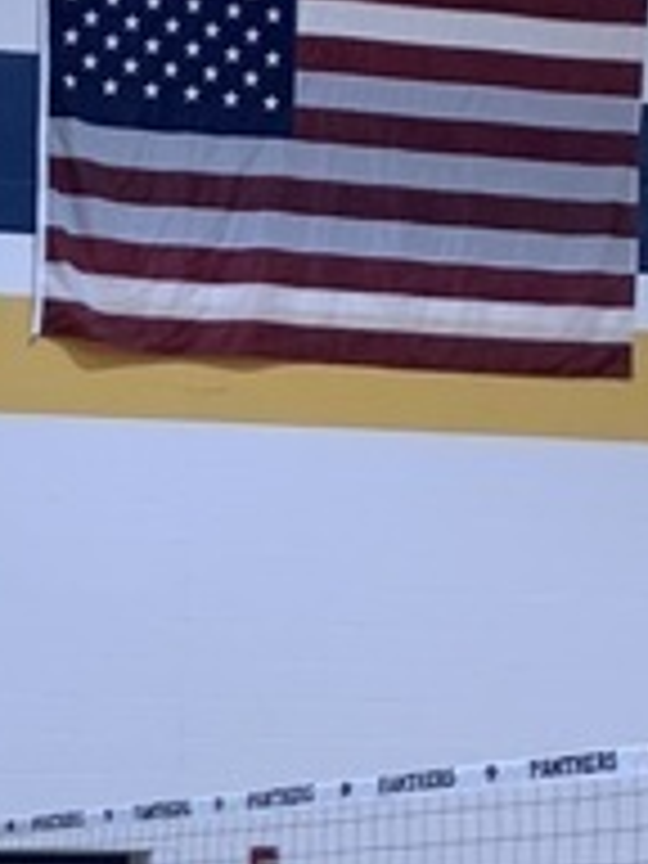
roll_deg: -0.8
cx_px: -464
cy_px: 1444
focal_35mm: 139
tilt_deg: -4.2
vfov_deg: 13.1
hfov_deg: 10.2
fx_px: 3469
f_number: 1.8
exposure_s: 1/121
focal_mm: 4.25
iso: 80
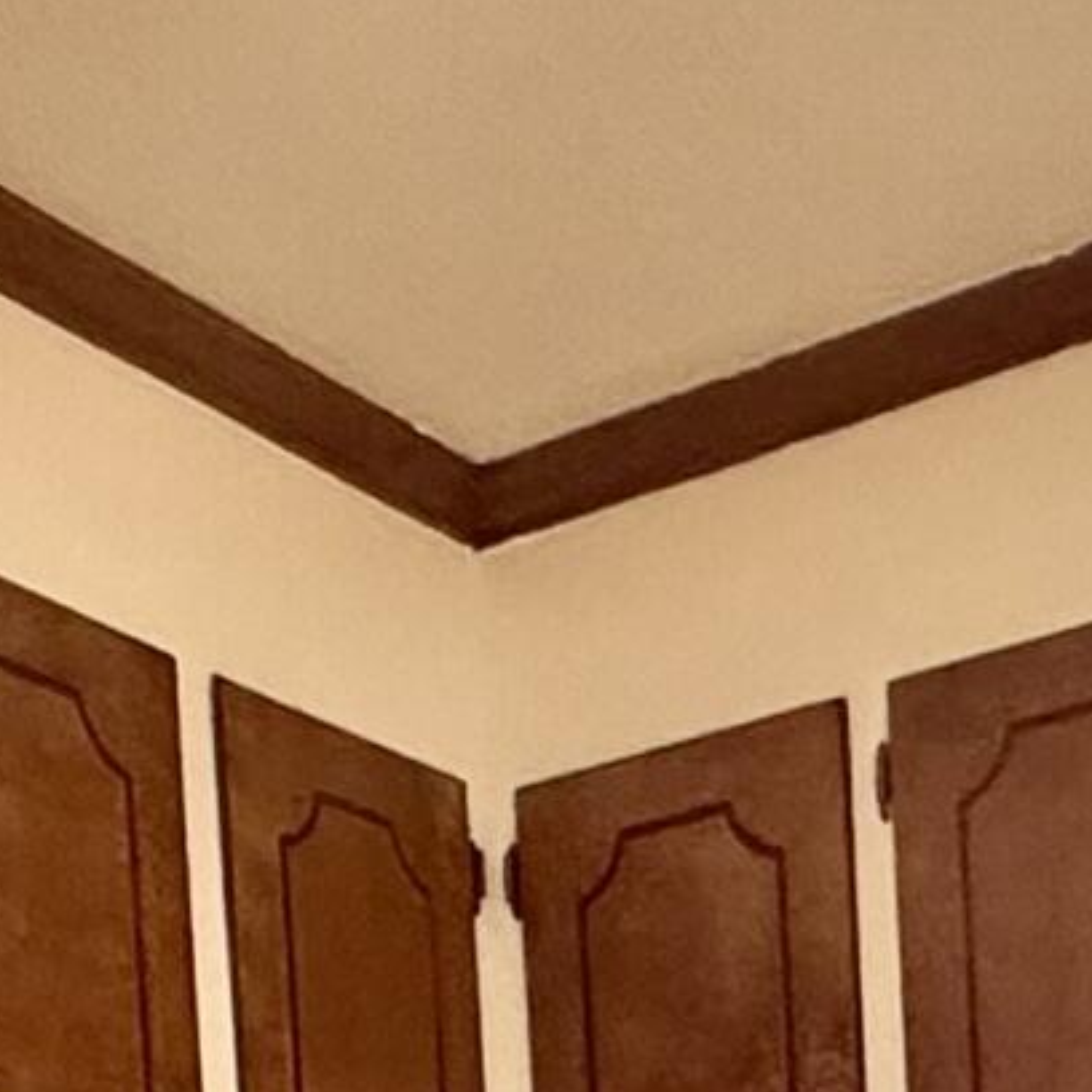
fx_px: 3248
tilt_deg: -2.9
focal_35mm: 91
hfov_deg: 19.0
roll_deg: +2.2
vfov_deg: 15.6
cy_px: 2122
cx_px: 784
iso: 1000
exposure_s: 1/60
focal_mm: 2.22
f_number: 2.2
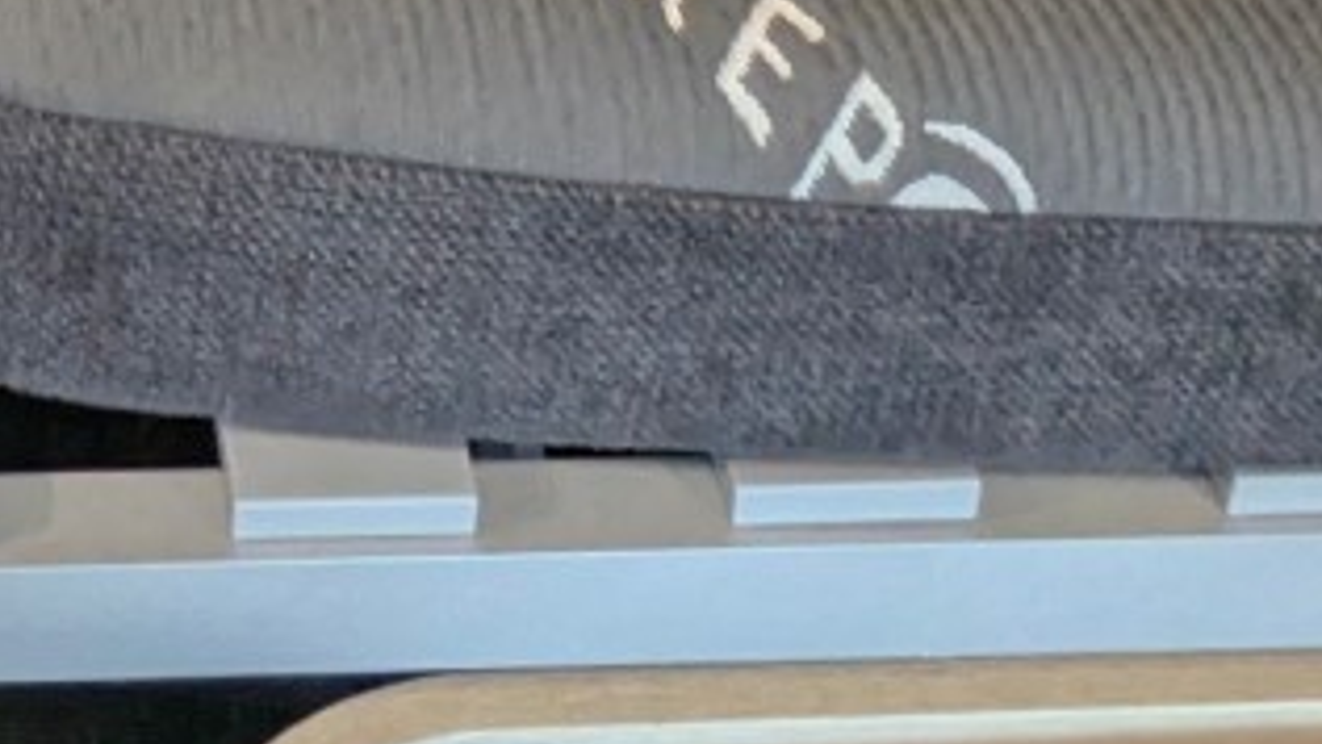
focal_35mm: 77
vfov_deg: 11.9
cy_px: -1170
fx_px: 2700
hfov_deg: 25.3
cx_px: -169
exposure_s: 1/55.2
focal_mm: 2.35
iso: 146
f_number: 2.2
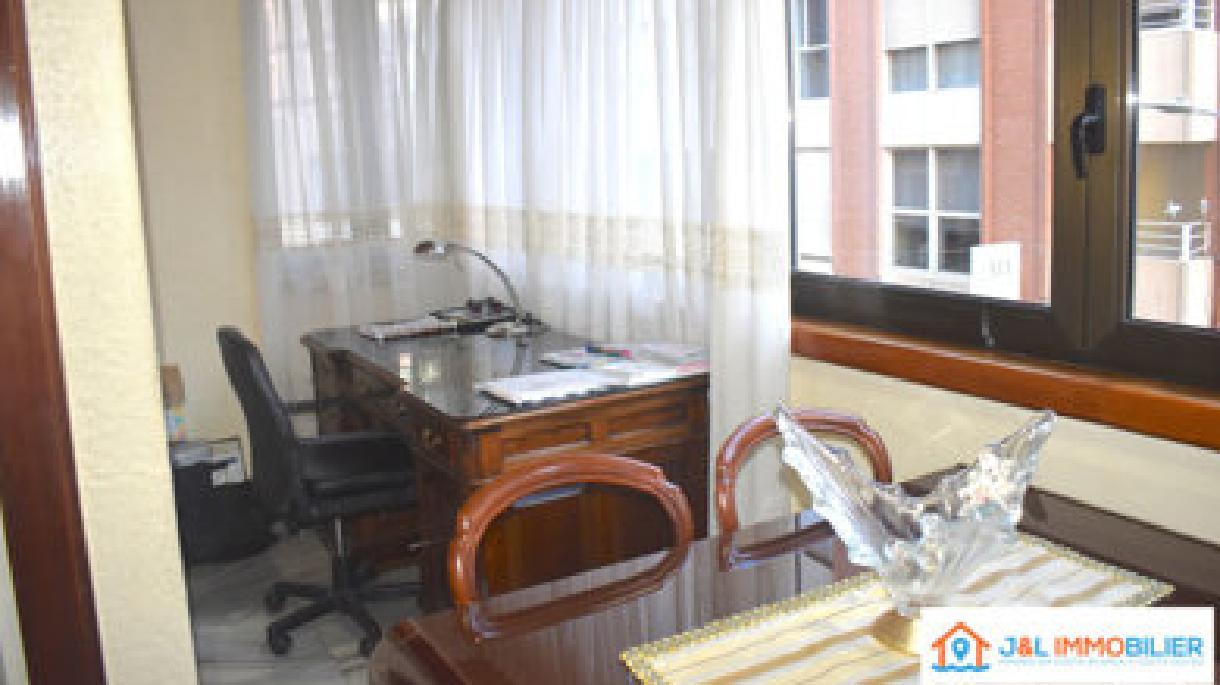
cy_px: 288
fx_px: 938
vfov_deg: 40.0
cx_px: 601
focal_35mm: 29
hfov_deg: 66.1
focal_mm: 18
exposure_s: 1/160
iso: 800
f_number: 3.5
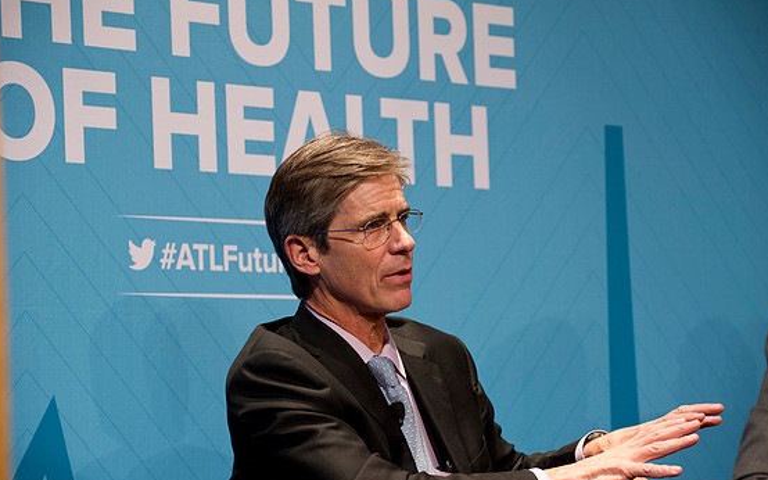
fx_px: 2679
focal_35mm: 128
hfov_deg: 16.3
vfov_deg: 10.2
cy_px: 258
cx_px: 381
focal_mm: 120
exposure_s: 1/125
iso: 2500
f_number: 4
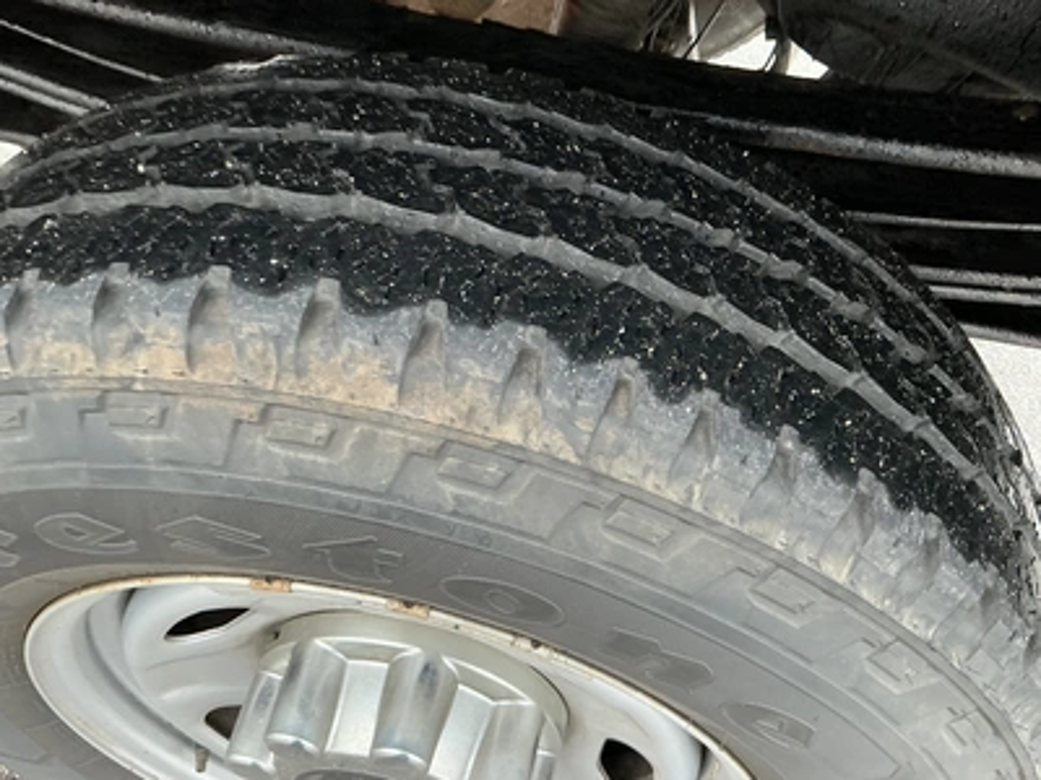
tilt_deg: -55.3
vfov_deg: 49.7
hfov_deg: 63.4
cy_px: 390
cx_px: 520
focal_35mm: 28
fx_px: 842
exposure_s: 1/122
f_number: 1.8
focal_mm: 3
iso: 64
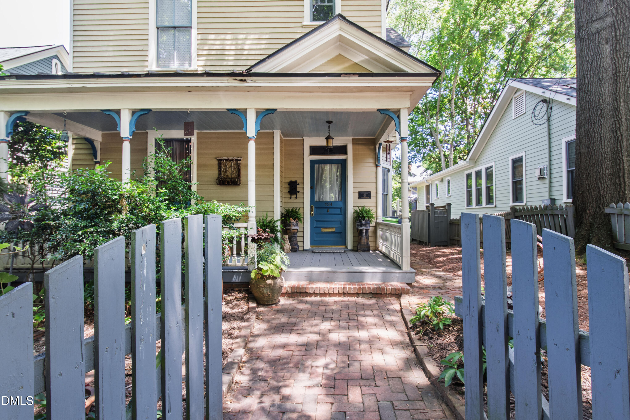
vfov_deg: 69.7
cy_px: 210
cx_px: 315
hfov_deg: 92.4
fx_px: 302
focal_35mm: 17
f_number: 8
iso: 100
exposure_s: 1/10
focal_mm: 11.5
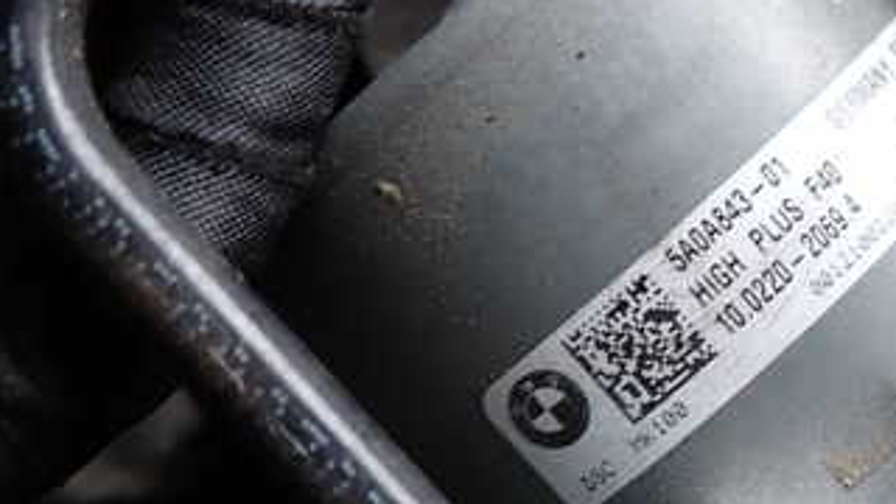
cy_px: 221
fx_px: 1212
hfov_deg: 38.9
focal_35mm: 51
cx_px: 725
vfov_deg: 23.5
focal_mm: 4.5
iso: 100
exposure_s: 1/60
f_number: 2
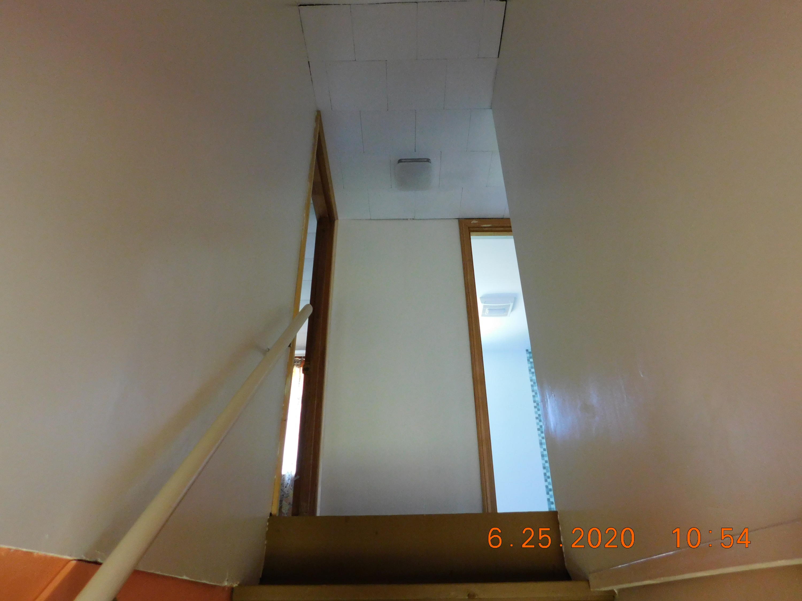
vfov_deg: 58.9
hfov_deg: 73.9
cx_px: 401
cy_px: 300
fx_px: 533
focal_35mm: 23
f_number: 3
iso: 400
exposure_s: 1/20
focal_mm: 4
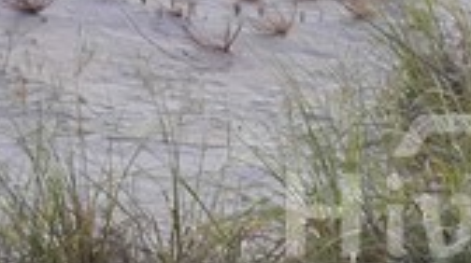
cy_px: -588
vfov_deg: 4.8
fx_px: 2956
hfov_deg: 8.0
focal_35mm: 237
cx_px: -873
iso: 320
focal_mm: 35
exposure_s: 1/6
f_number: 9
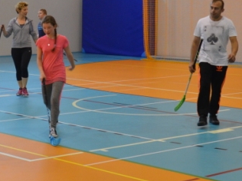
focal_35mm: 112
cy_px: 55
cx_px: 72
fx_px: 783
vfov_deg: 13.2
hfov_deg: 17.5
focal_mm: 24
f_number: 4
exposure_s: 1/60
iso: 720
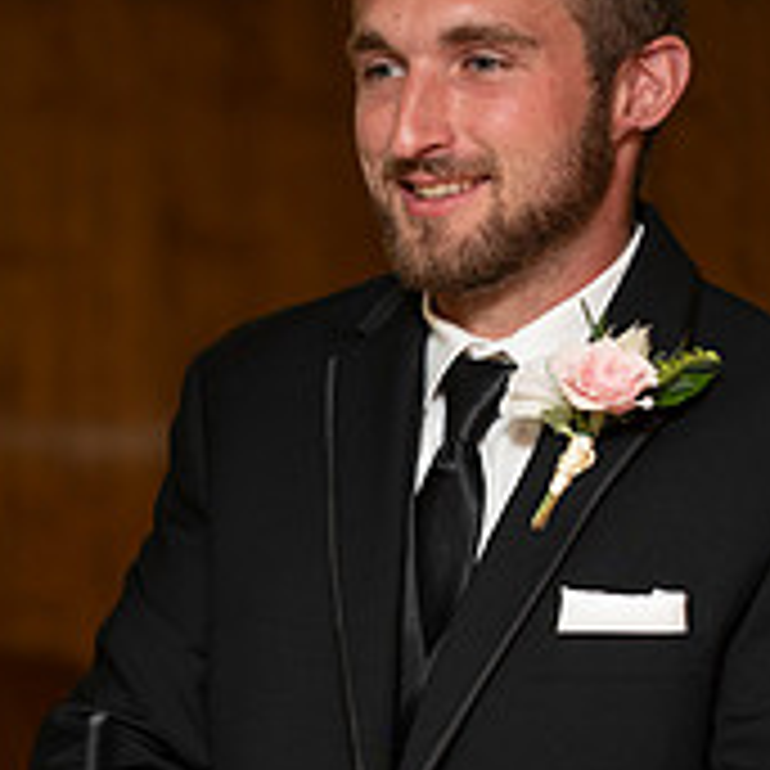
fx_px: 4379
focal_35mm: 174
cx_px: 428
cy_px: 657
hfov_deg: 10.0
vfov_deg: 10.0
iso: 400
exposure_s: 1/160
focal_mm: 78
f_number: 2.8
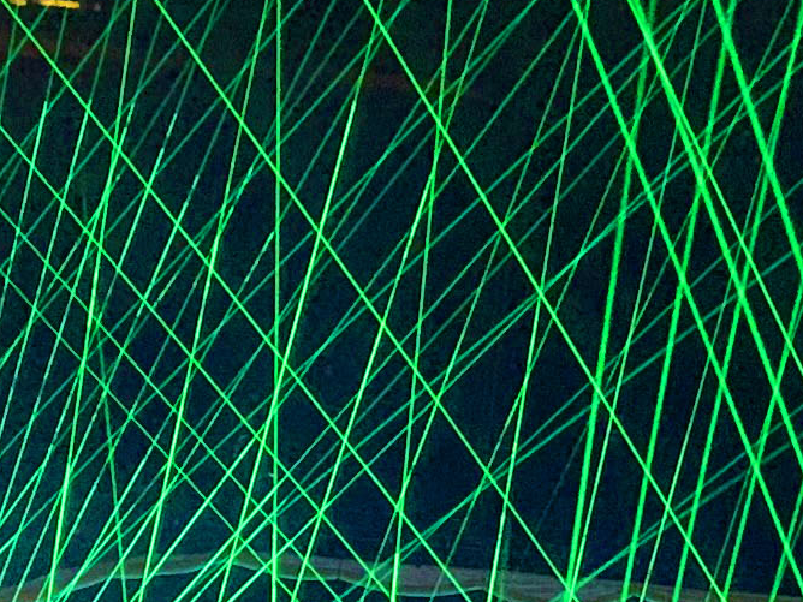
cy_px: 703
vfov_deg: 9.3
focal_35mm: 157
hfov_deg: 12.5
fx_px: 3642
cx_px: 753
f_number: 1.8
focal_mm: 4.25
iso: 400
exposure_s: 1/30
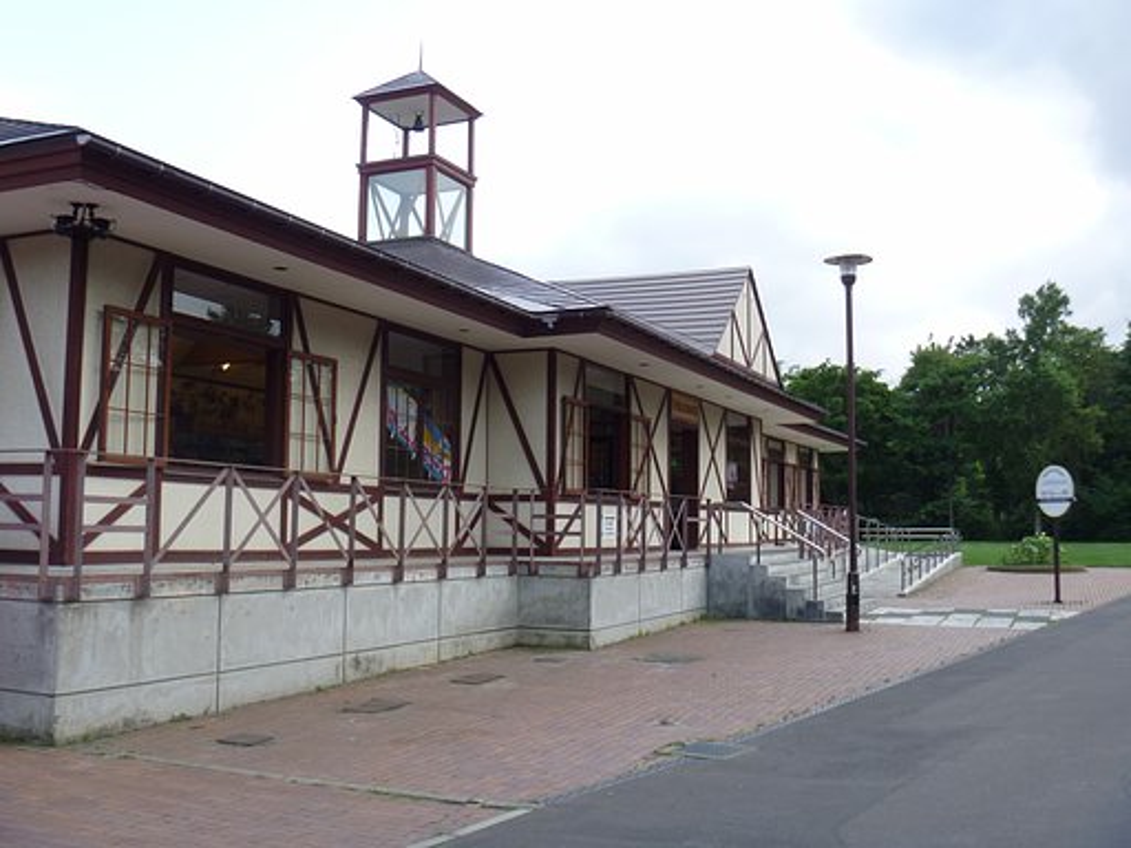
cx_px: 566
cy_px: 424
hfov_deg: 52.6
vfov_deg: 40.7
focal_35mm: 35
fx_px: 1144
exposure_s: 1/160
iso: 100
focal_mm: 6.3
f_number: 4.5
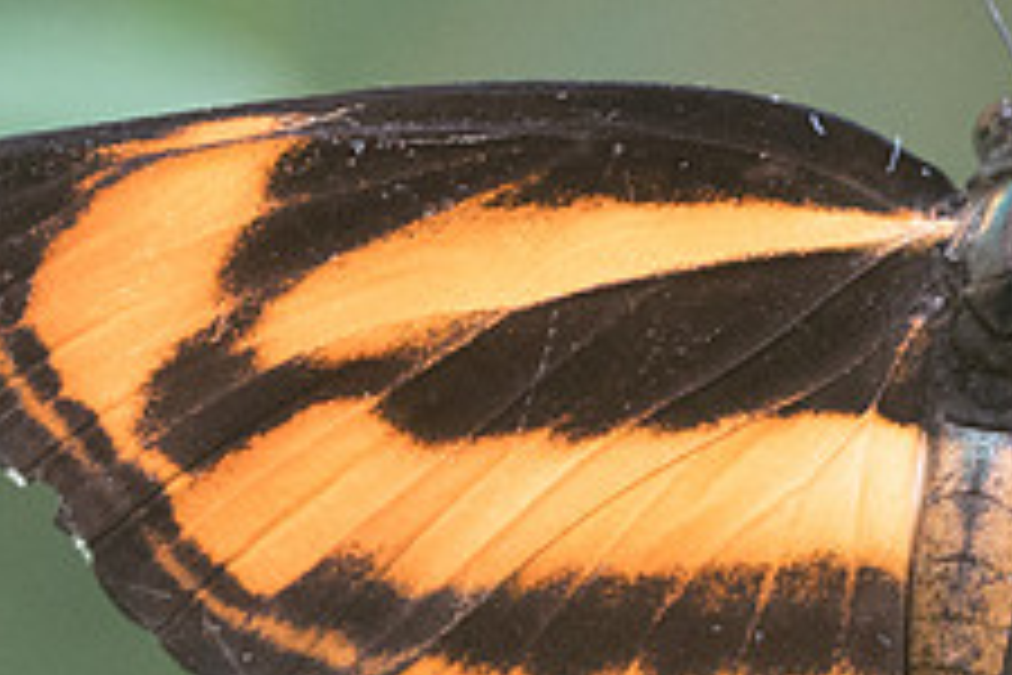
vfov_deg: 1.2
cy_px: 451
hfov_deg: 1.9
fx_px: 31201
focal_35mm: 1110
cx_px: 936
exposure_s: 1/500
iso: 800
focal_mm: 150
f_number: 5.6
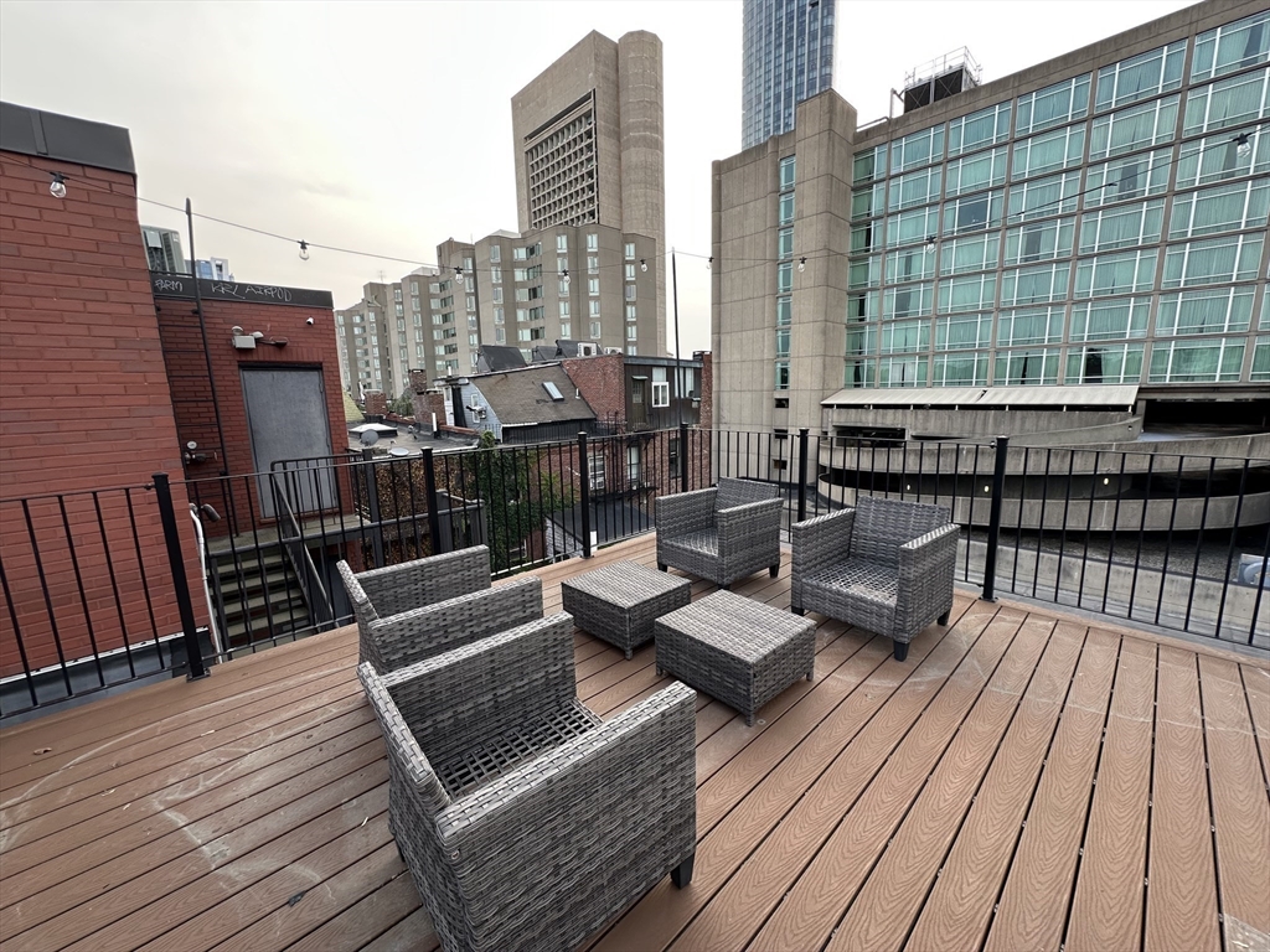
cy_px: 476
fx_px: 514
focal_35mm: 14
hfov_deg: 102.1
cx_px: 635
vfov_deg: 85.7
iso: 40
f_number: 2.2
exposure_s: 1/106
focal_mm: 2.22
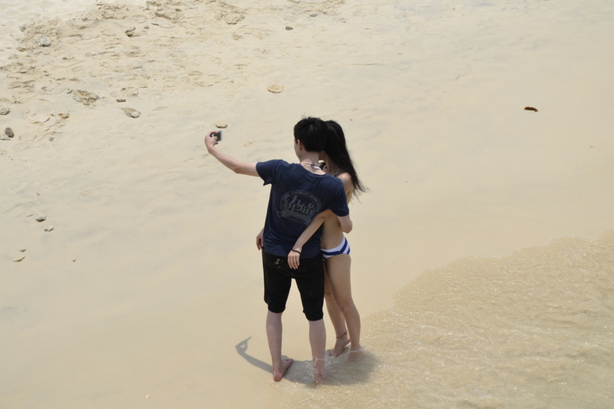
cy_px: 204
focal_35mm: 82
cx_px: 307
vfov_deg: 16.5
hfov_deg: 24.6
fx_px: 1407
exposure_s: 1/500
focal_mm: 55
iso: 100
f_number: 8
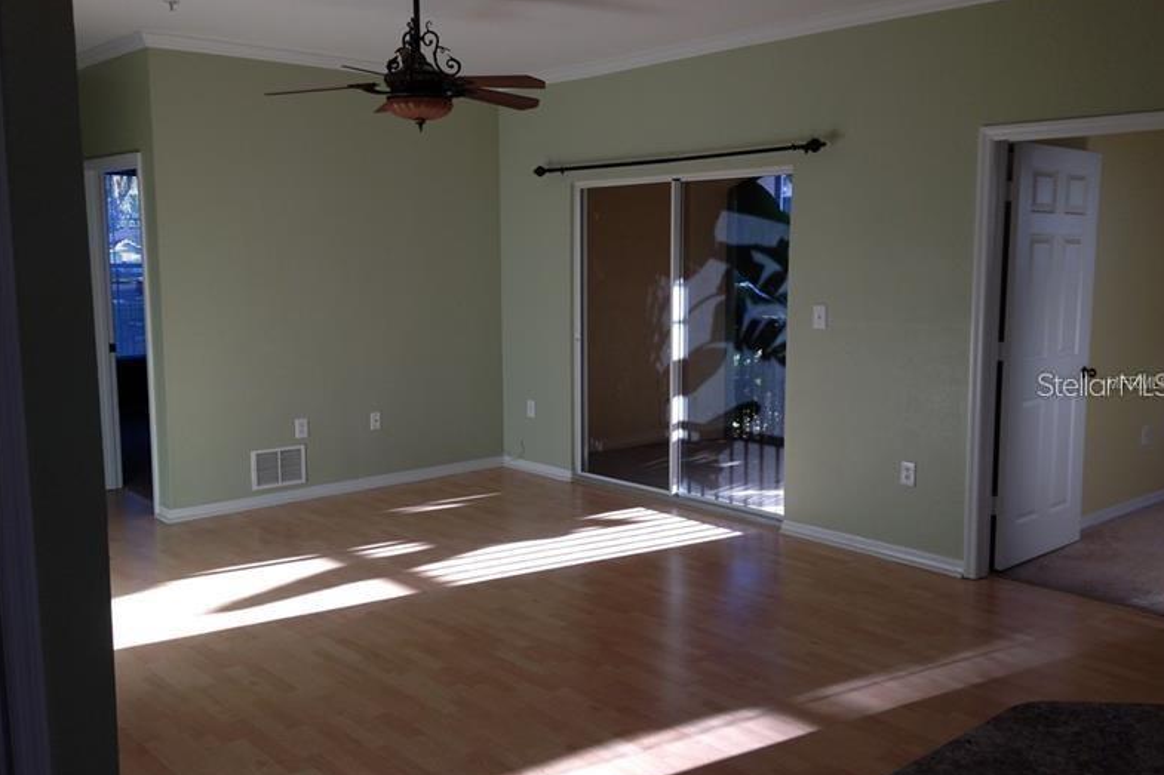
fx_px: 1131
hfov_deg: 54.4
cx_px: 584
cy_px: 384
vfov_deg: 37.8
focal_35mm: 35
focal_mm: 4.12
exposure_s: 1/44
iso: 50
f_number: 2.4
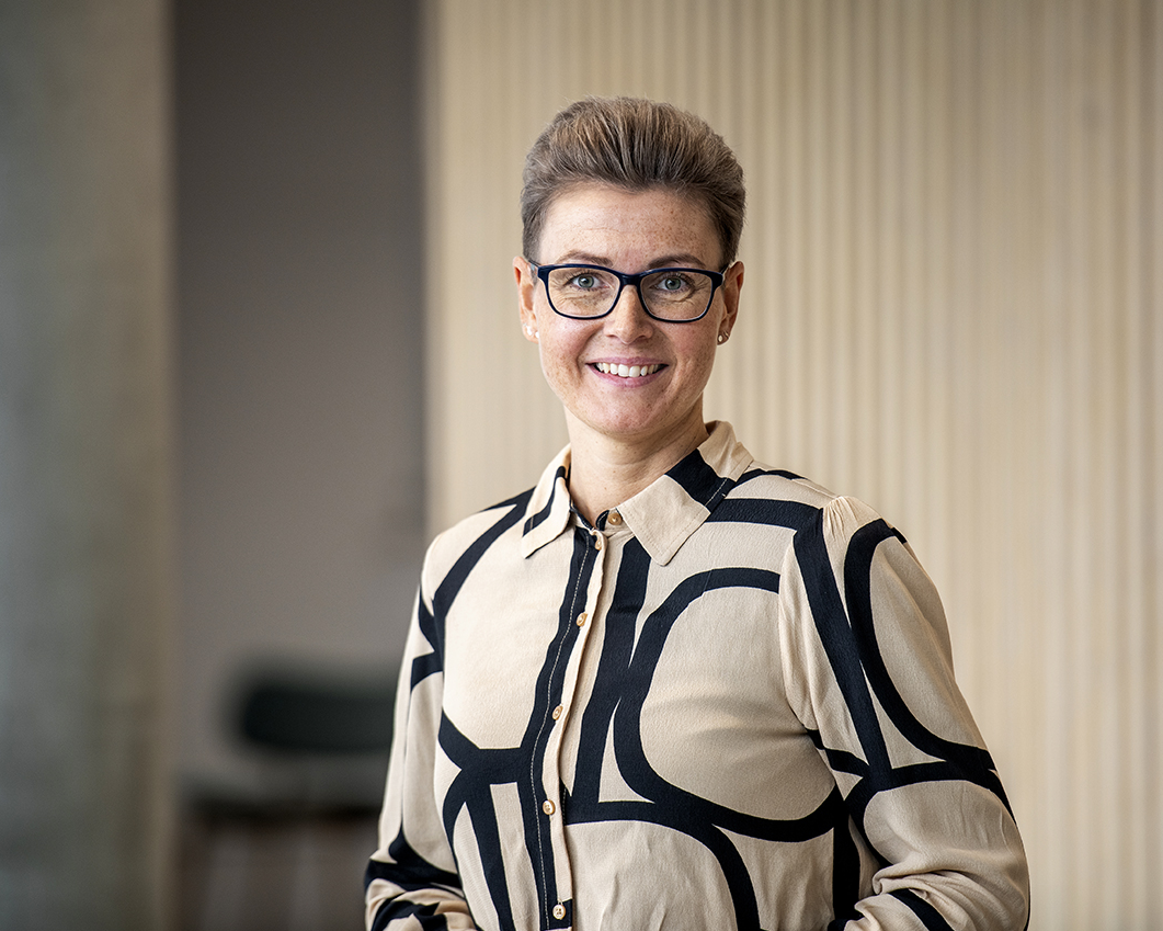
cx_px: 696
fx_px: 7401
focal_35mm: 215
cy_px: 467
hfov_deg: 9.0
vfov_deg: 7.2
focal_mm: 190
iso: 400
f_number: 2.8
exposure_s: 1/160
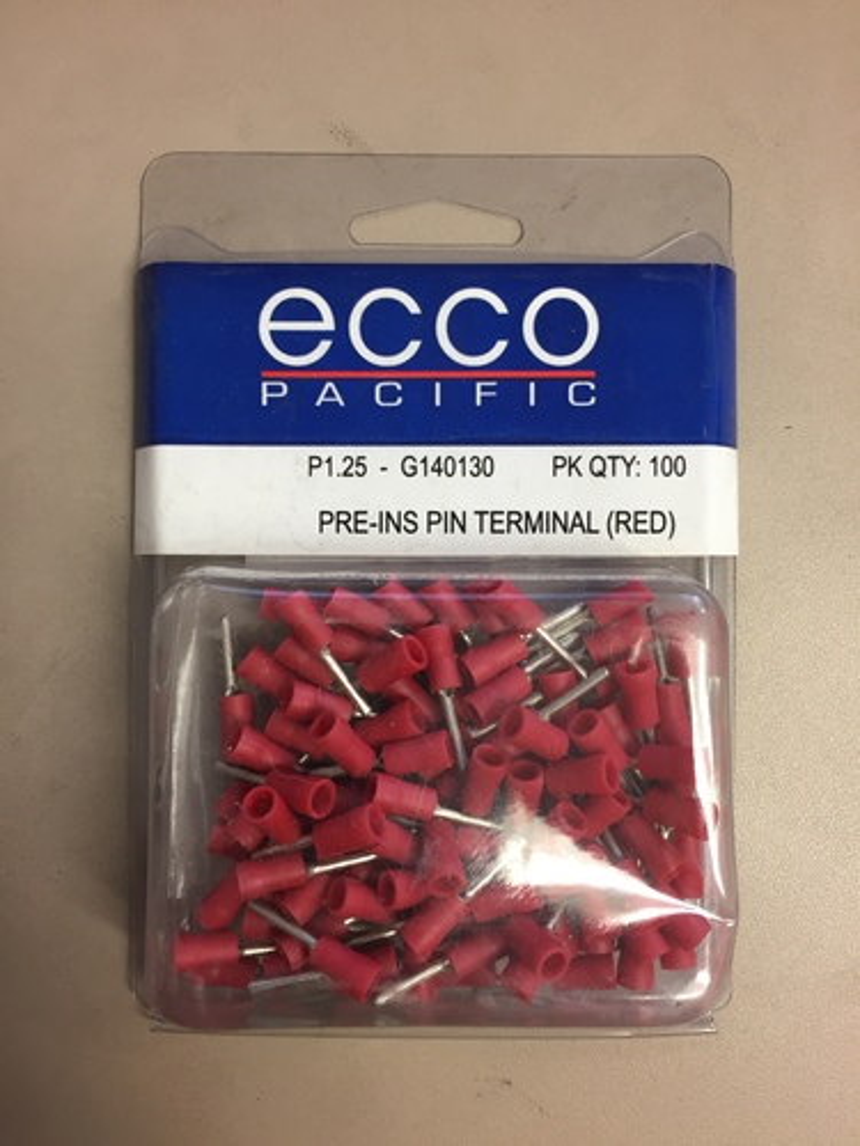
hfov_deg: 48.2
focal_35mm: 29
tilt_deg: -89.0
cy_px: 573
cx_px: 430
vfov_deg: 61.7
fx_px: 961
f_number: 2.2
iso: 100
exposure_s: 1/33
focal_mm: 4.15
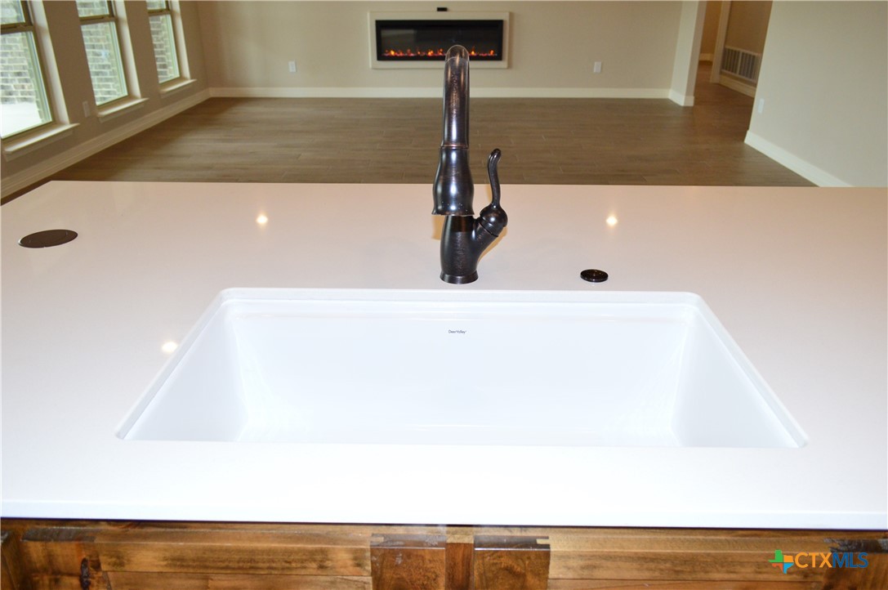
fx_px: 665
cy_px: 295
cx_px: 444
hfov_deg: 67.4
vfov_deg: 47.8
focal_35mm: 27
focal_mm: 18
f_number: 5
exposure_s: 1/200
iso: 800
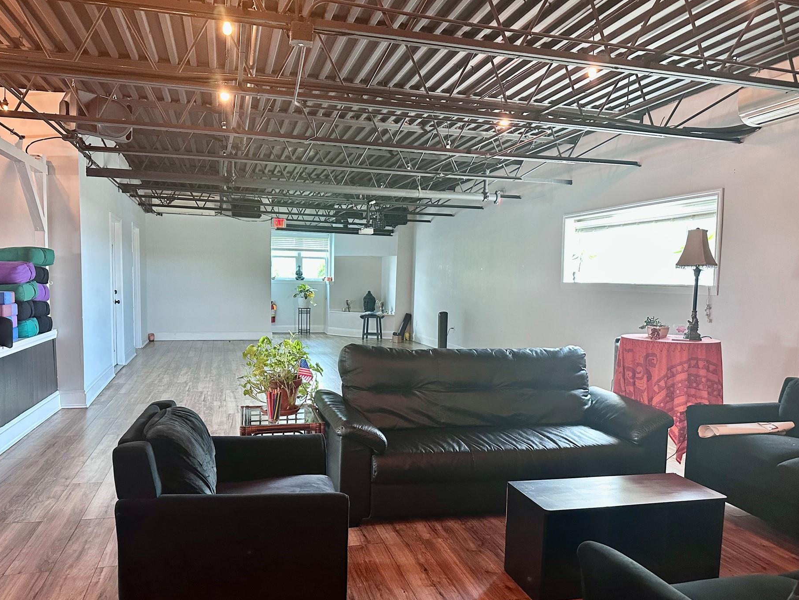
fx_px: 623
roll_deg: -1.2
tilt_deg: -6.2
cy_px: 333
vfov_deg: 51.3
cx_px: 377
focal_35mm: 27
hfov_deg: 65.3
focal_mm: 6.86
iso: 400
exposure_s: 1/60
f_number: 1.78
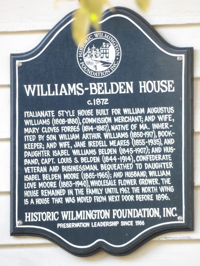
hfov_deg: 1.5
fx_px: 7449
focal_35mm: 967
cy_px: 133
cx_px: 100
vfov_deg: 2.1
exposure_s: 1/50
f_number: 5.3
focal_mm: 173.5
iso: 651
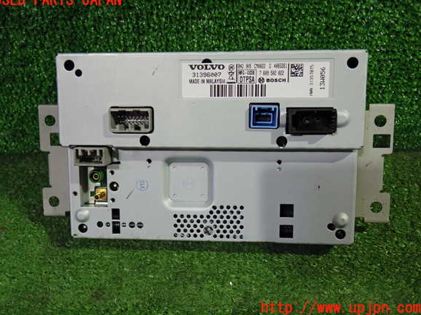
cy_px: 154
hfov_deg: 58.4
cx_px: 207
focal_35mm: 31
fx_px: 377
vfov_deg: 45.4
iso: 320
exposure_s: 1/30
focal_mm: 5.4
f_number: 2.3
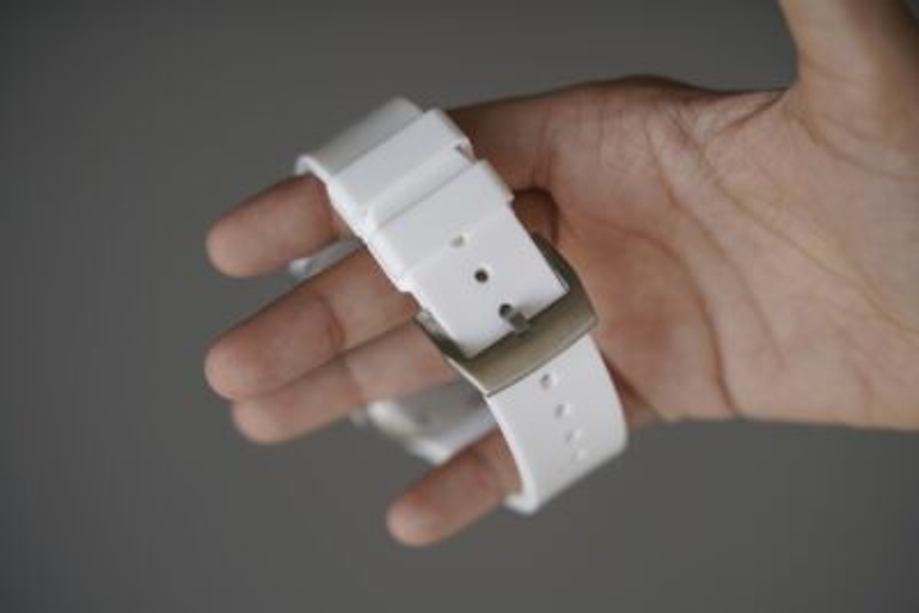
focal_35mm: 75
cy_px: 306
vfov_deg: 18.2
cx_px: 460
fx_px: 1915
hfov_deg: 27.0
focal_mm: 75
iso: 100
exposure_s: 1/100
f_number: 4
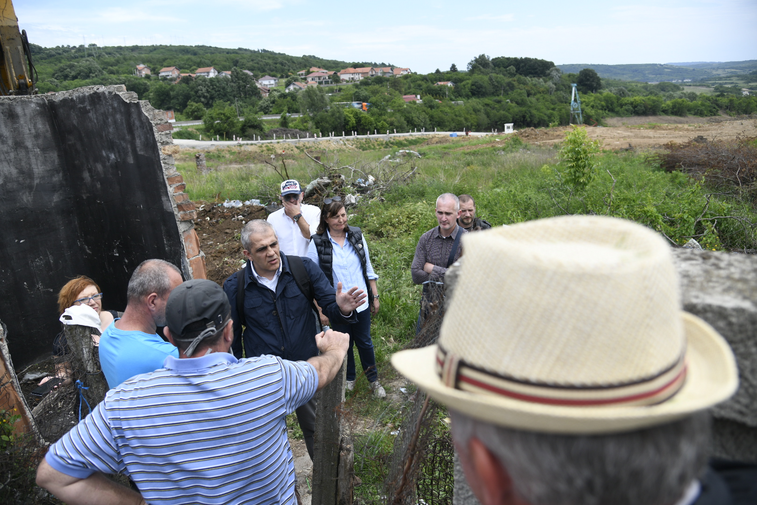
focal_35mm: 24
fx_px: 505
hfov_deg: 73.7
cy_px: 252
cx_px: 378
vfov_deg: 53.1
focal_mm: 24
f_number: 4
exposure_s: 1/1000
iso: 200
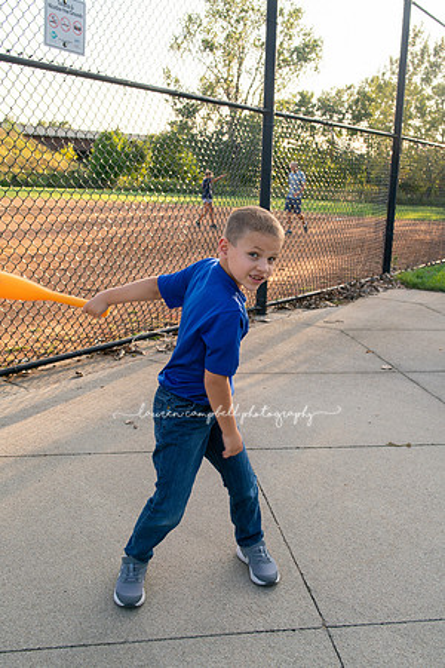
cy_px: 334
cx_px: 222
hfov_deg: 37.9
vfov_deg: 54.4
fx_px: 649
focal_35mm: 35
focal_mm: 35
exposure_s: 1/250
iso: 400
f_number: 7.1
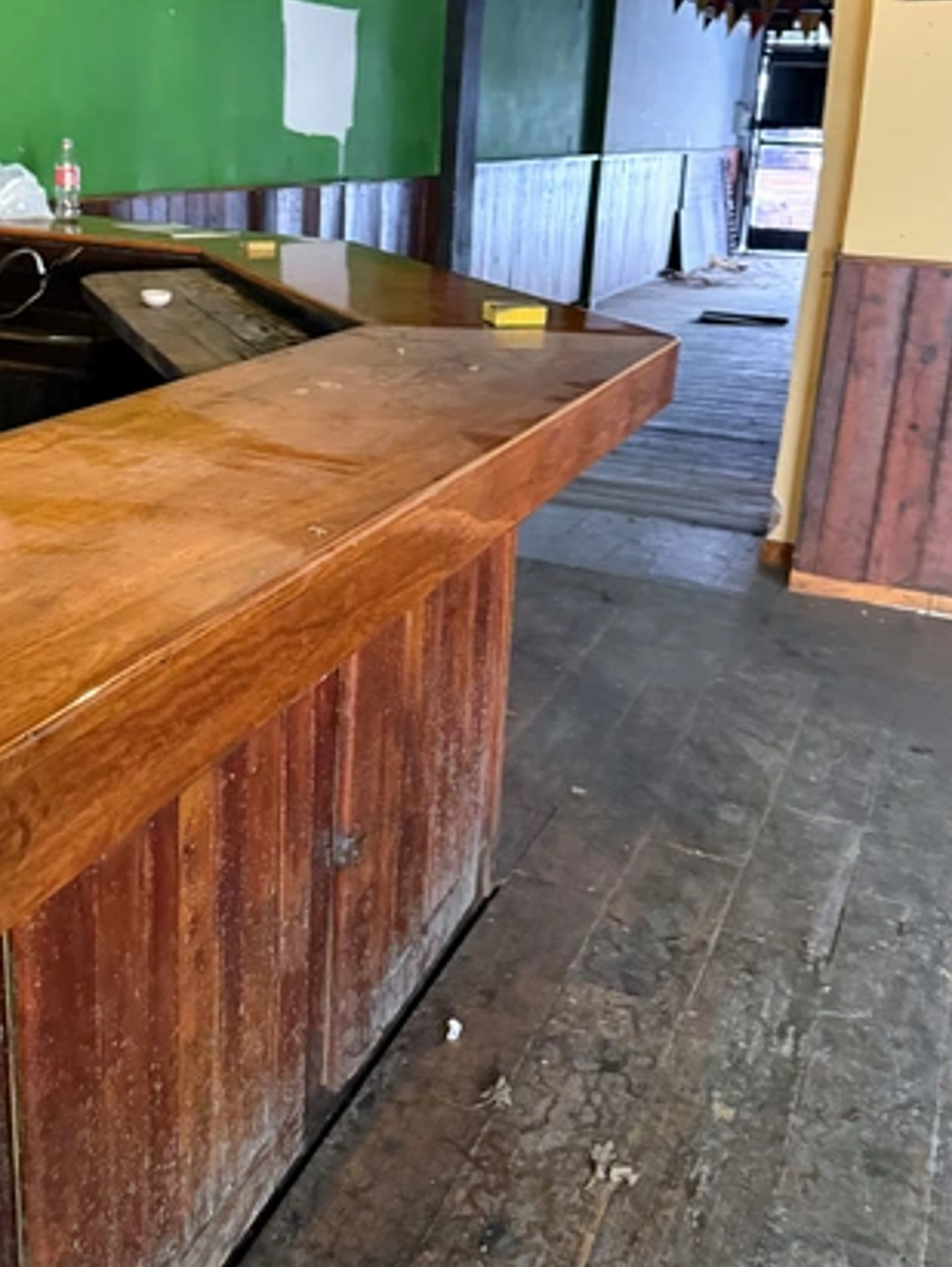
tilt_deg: -15.7
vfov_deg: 51.8
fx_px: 1281
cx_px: 348
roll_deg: -2.2
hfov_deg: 40.4
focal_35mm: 35
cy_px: 450
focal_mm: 6.76
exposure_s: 1/33
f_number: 1.78
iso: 1000
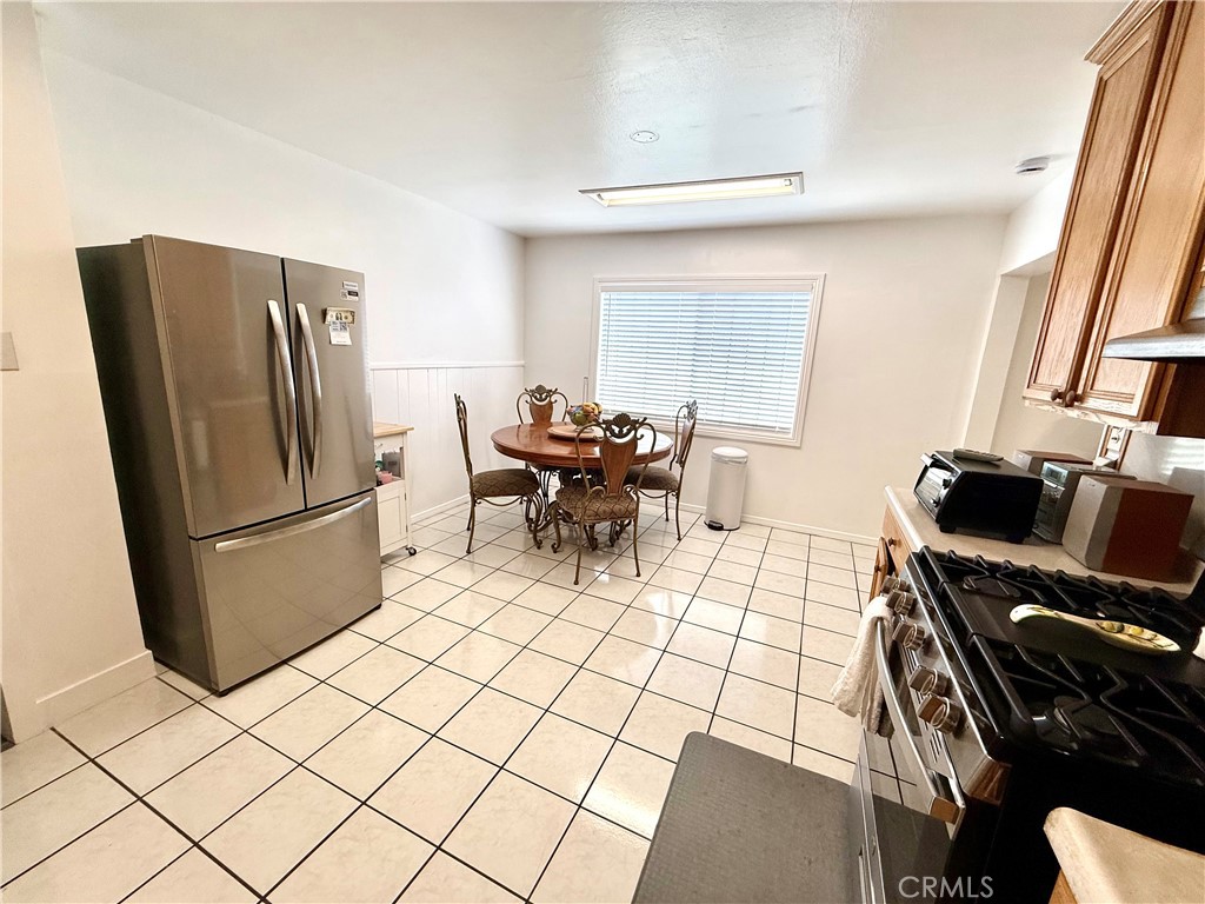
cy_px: 452
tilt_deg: -11.5
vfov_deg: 85.7
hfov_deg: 102.1
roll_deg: -2.8
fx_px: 487
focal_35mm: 14
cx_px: 602
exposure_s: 1/120
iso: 80
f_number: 2.2
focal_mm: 2.22
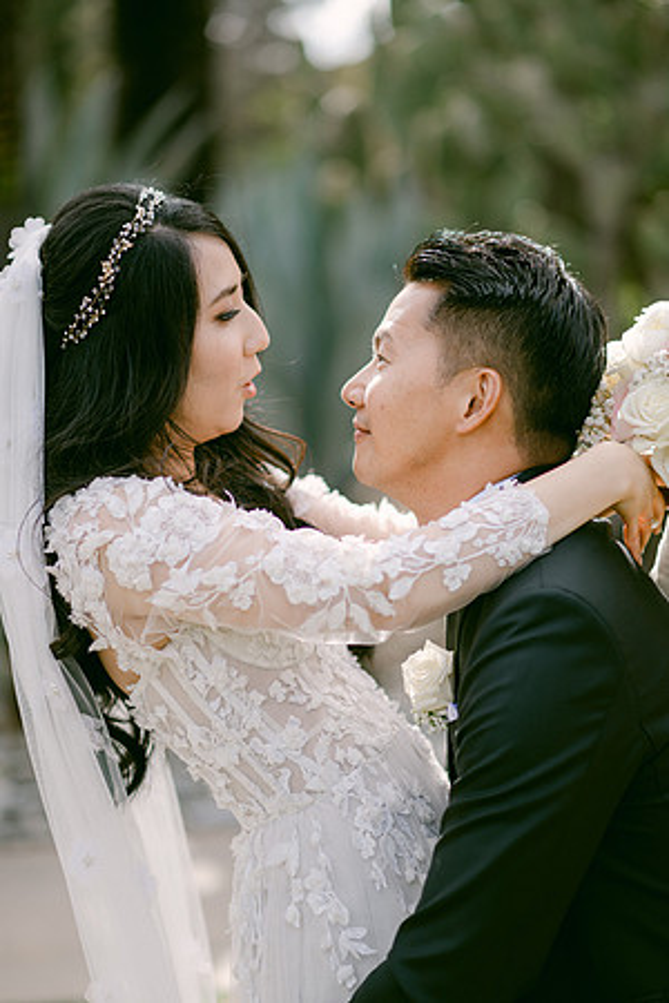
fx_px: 2369
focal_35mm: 85
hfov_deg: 16.1
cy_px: 502
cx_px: 334
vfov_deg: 23.9
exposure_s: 1/2000
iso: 100
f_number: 2
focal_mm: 85
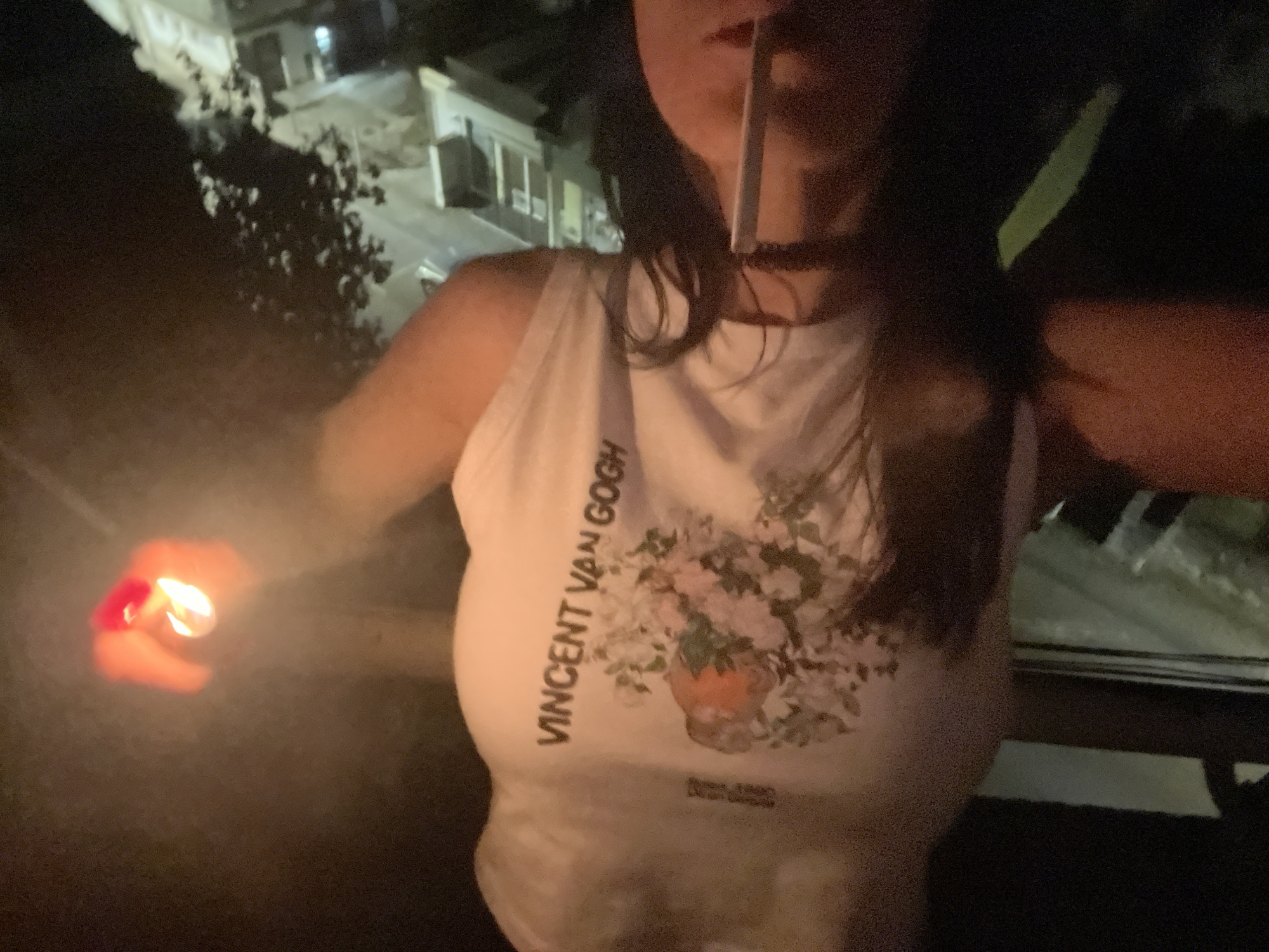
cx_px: 634
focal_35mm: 23
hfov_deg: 73.9
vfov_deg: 58.9
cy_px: 476
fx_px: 843
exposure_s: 1/15
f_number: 2.2
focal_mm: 2.71
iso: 2000
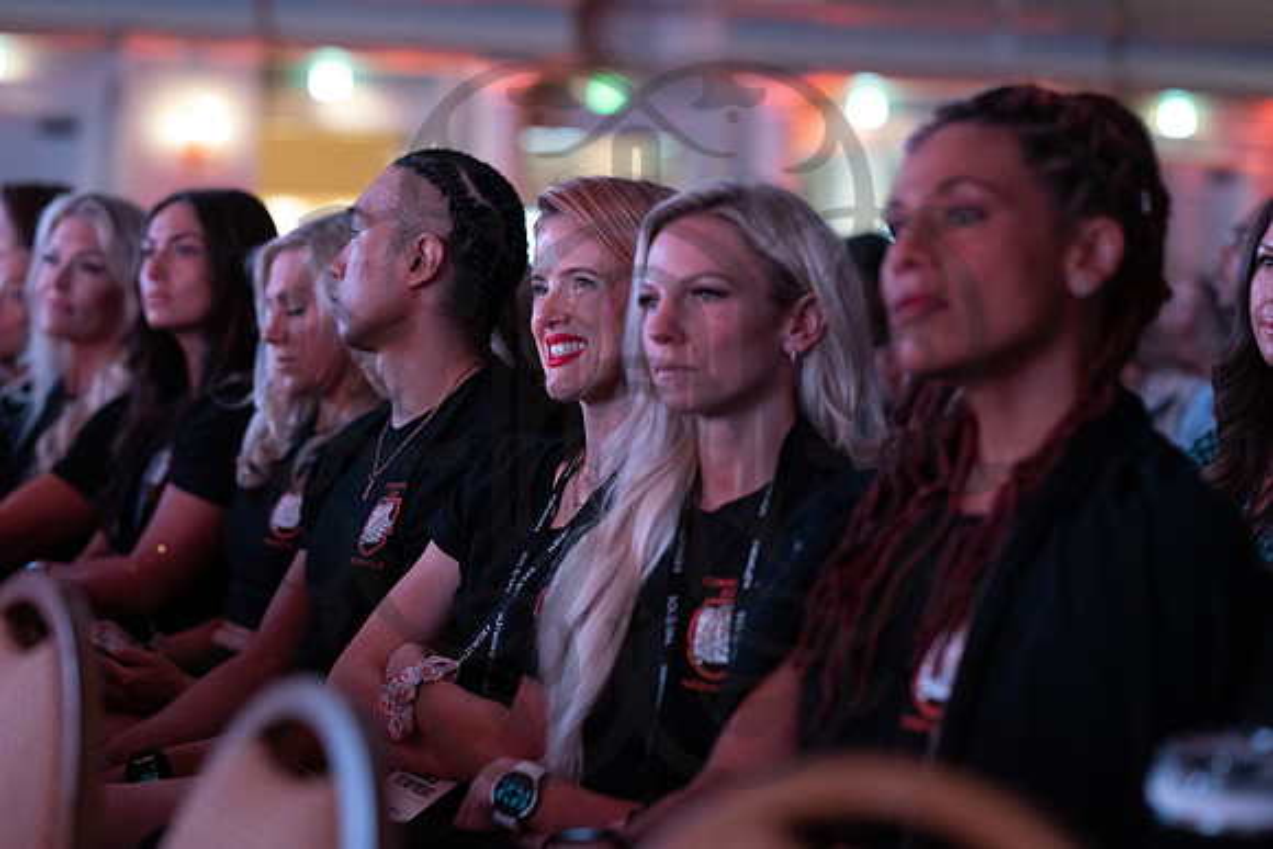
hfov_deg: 23.9
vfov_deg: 16.1
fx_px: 3006
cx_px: 636
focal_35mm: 85
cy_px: 424
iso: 5000
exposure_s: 1/125
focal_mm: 85
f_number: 2.8
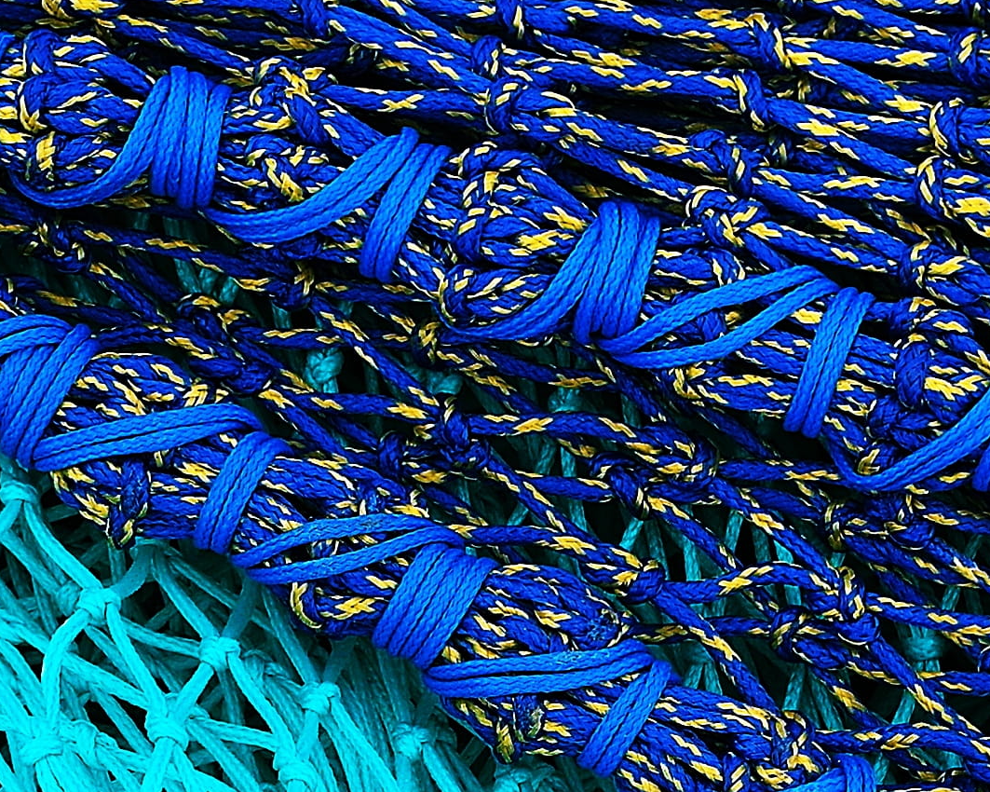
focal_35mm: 135
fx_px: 3955
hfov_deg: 14.3
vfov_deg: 11.2
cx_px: 492
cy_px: 925
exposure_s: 1/350
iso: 80
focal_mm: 10.6
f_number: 3.6
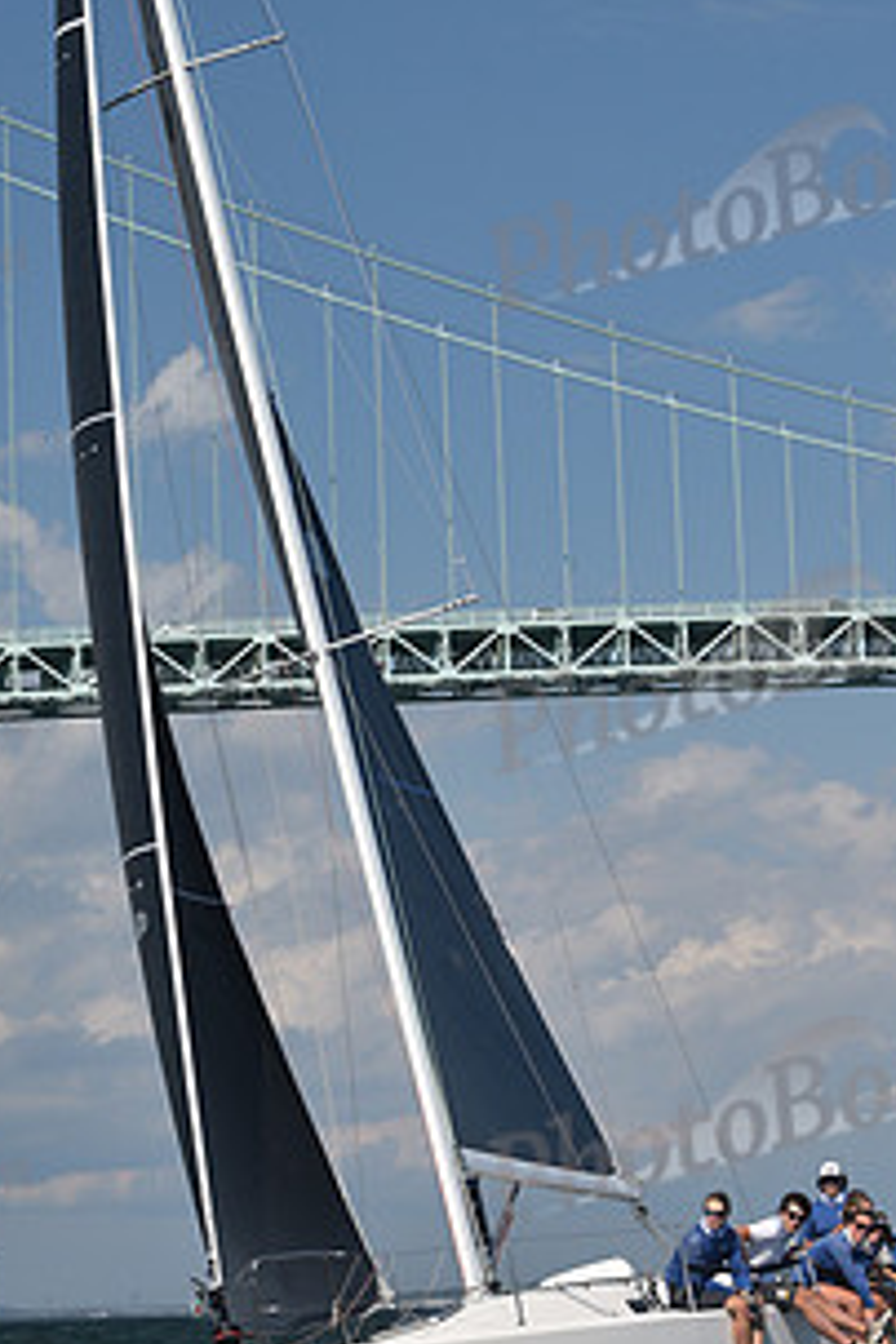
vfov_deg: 15.3
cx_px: 259
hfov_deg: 10.2
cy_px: 492
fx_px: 5002
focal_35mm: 134
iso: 250
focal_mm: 70
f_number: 6.3
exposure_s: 1/1000
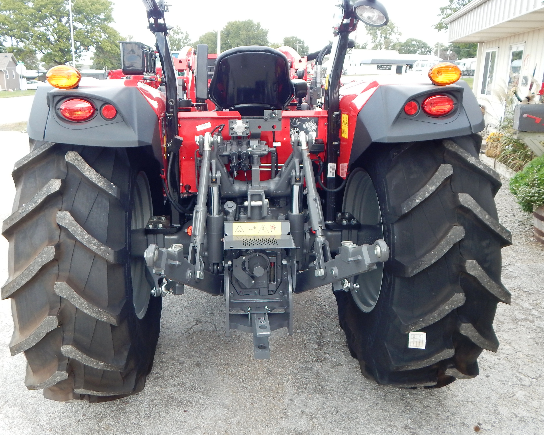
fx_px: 451
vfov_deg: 51.1
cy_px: 170
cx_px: 247
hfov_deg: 62.1
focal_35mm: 28
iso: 125
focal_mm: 4
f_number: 3
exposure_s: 1/125
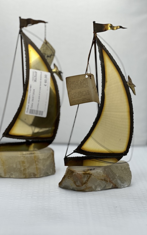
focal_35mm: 82
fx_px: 525
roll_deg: -1.0
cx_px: 63
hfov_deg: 15.9
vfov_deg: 25.2
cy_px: 118
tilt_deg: -10.4
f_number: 2.8
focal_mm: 9
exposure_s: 1/117
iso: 25
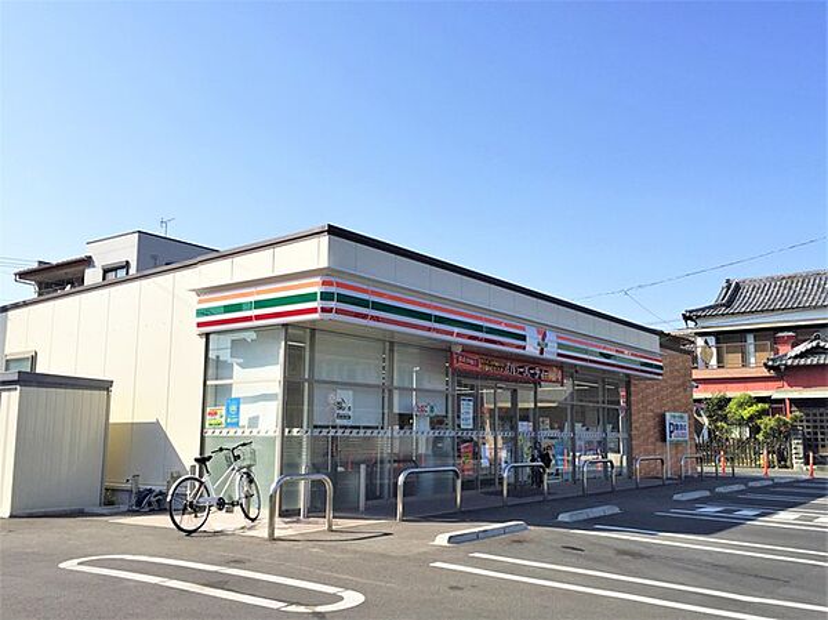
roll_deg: -1.3
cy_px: 310
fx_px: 693
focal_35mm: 29
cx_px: 414
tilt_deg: +8.7
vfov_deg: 48.2
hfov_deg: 61.7
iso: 32
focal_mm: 4.15
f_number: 2.2
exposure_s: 1/1883
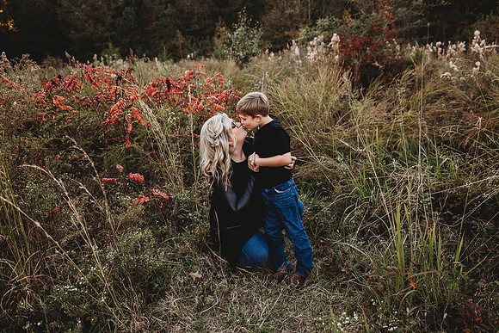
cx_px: 250
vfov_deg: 48.3
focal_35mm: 27
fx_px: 371
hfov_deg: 67.8
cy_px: 166
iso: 100
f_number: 2.5
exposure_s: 1/125
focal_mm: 24
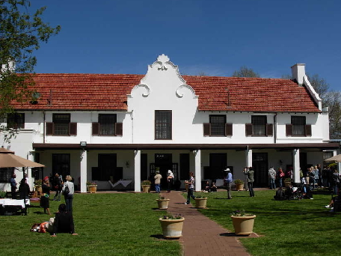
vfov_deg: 36.0
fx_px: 394
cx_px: 177
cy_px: 132
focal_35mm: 40
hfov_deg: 46.8
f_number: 4.9
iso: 79
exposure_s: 1/1117
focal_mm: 6.3
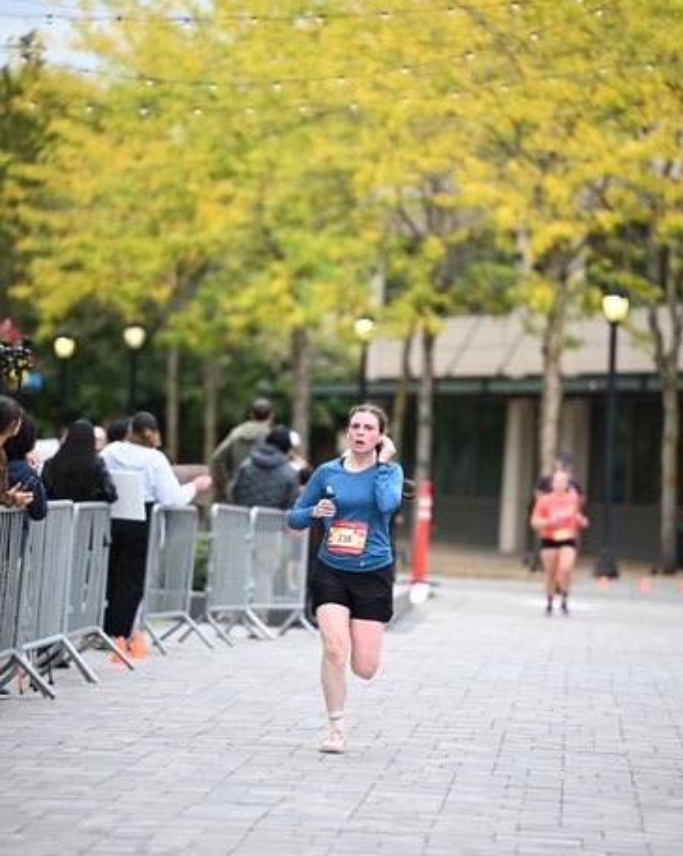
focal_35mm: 187
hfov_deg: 8.3
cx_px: 342
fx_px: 4731
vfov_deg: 10.3
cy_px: 428
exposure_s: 1/2000
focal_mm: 165
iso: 640
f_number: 2.8
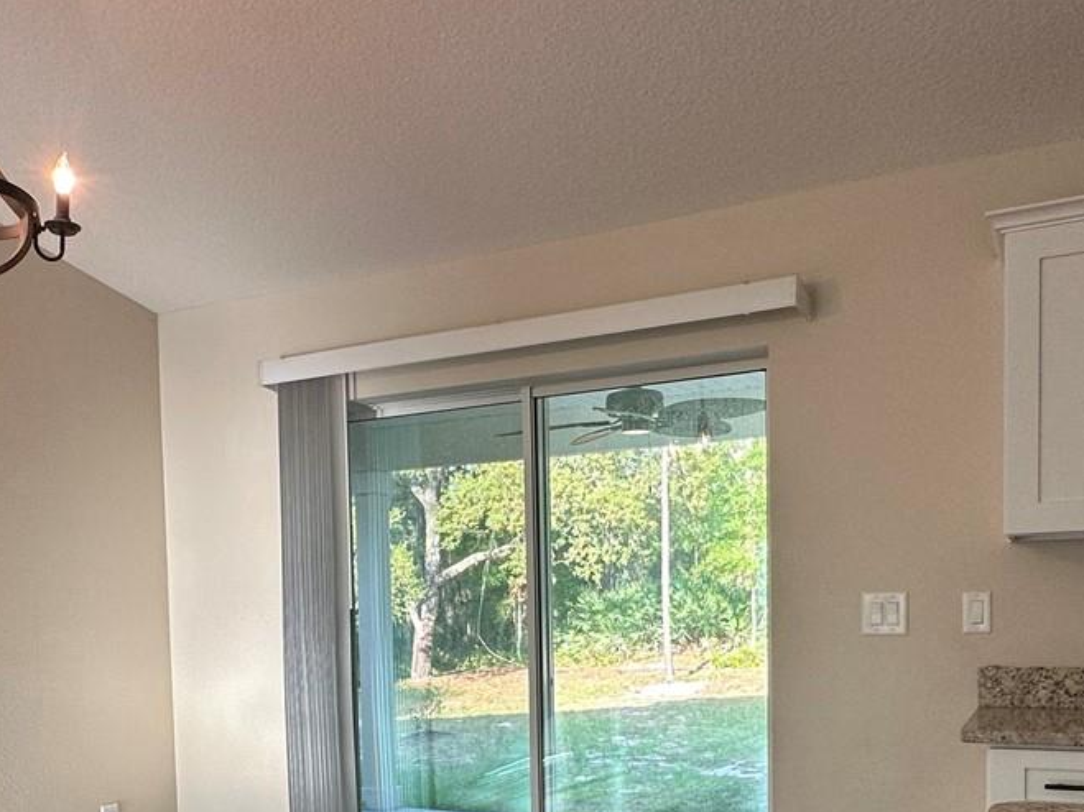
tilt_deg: -1.9
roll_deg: +1.1
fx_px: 1065
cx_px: 543
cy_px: 681
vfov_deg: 39.7
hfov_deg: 54.0
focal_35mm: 34
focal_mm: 2.22
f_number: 2.2
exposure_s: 1/120
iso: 100
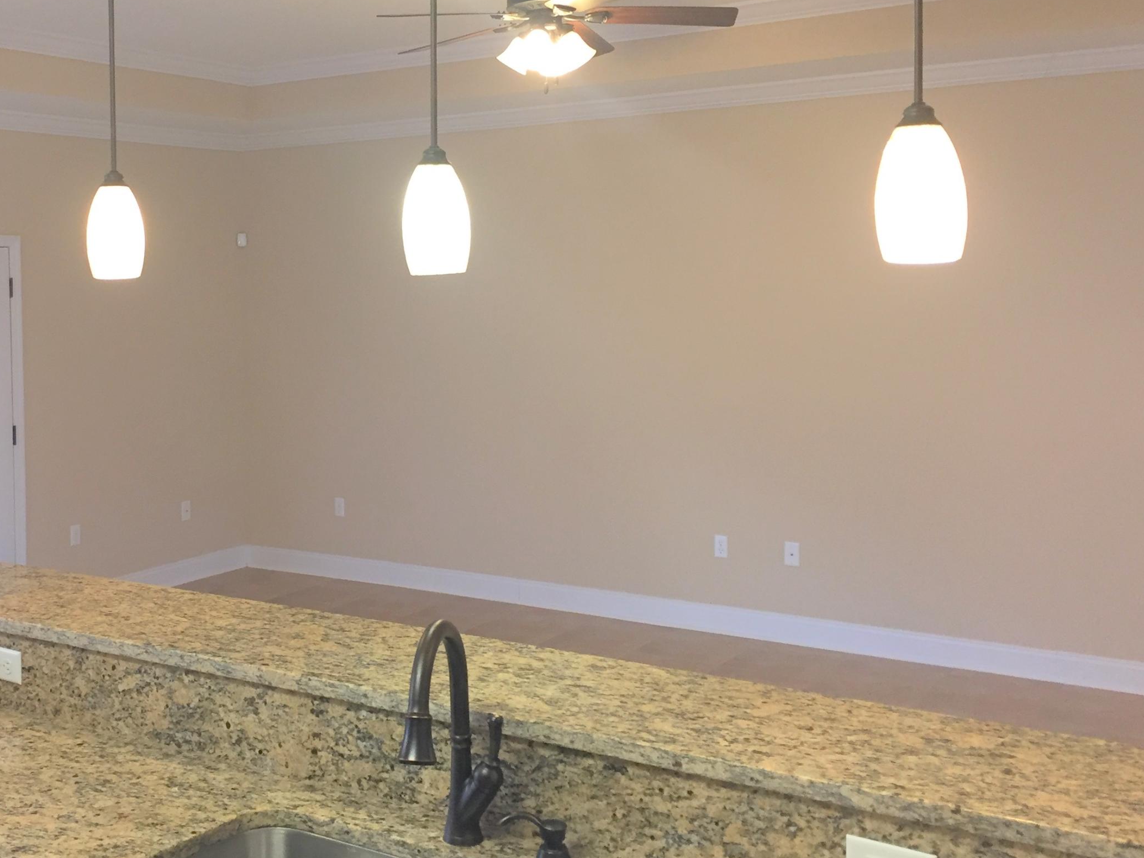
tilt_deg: -1.9
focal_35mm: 42
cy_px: 330
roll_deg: +0.5
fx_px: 1388
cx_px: 358
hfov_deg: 44.0
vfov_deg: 34.2
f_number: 2.2
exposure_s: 1/30
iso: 100
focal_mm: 4.15
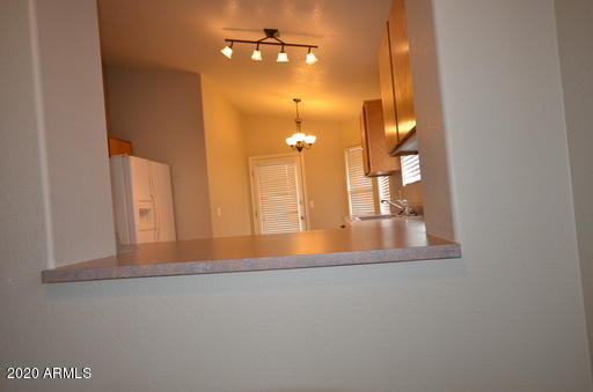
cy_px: 196
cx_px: 296
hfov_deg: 77.4
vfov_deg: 55.9
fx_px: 370
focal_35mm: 22
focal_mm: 15
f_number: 5
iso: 800
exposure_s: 1/60
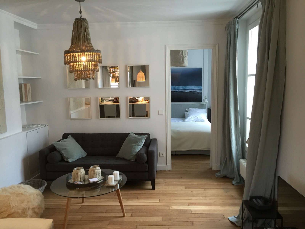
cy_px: 114
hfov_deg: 61.7
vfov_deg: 48.2
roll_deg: +1.7
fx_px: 256
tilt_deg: -6.2
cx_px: 152
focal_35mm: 29
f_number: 2.2
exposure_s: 1/17
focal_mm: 4.15
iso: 64
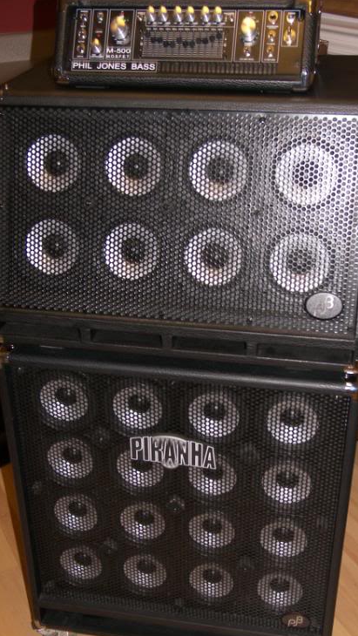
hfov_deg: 25.5
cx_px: 180
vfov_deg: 43.7
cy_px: 319
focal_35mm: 47
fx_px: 793
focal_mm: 8.5
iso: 100
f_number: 3.2
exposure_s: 1/40
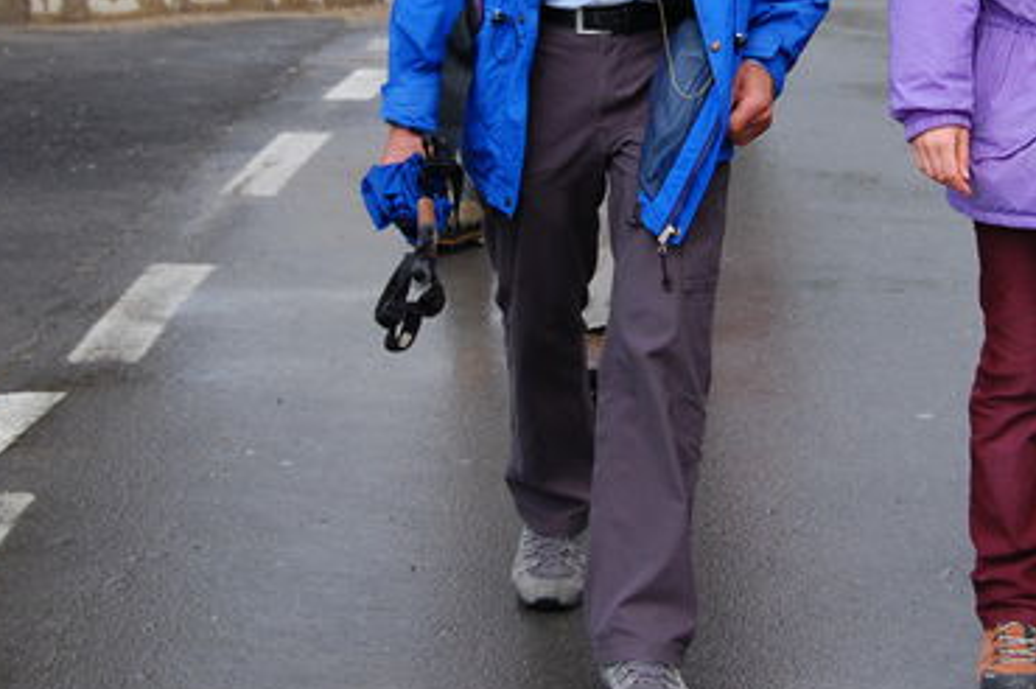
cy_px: -7
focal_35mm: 123
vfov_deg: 11.0
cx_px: 813
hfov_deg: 16.6
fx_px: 3536
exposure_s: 1/800
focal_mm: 38
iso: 200
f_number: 5
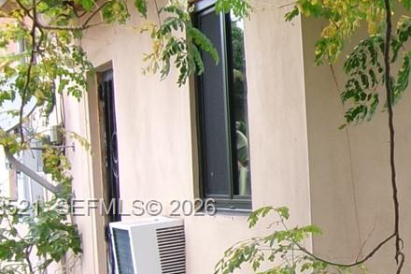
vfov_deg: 12.9
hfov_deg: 16.9
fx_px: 1210
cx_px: 673
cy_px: 209
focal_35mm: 106
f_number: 3.9
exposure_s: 1/100
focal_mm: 5.1
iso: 100
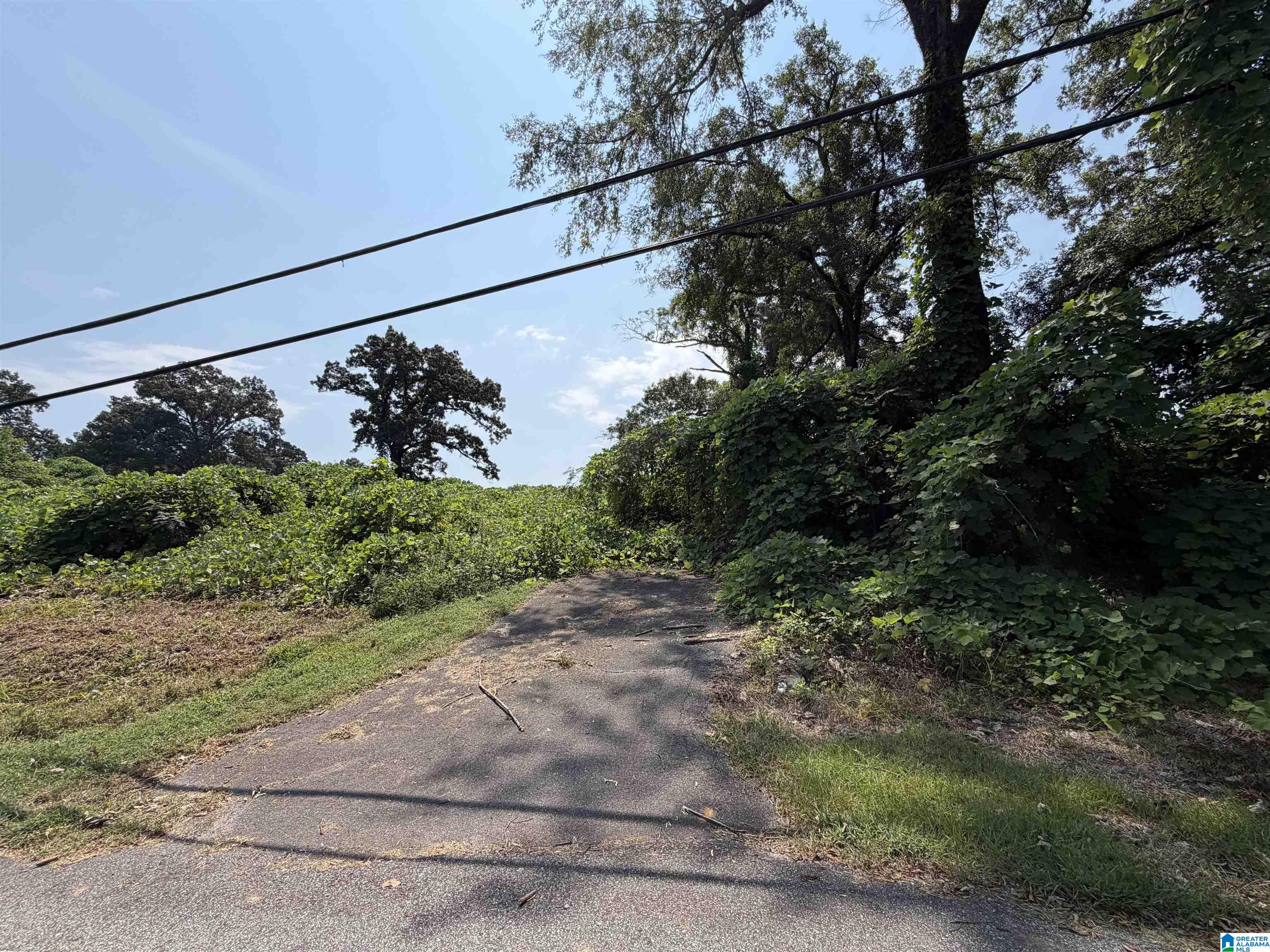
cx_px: 635
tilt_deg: +5.4
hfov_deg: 102.1
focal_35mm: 14
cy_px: 476
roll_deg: +0.0
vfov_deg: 85.7
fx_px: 514
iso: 20
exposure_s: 1/1211
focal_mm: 2.22
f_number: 2.2
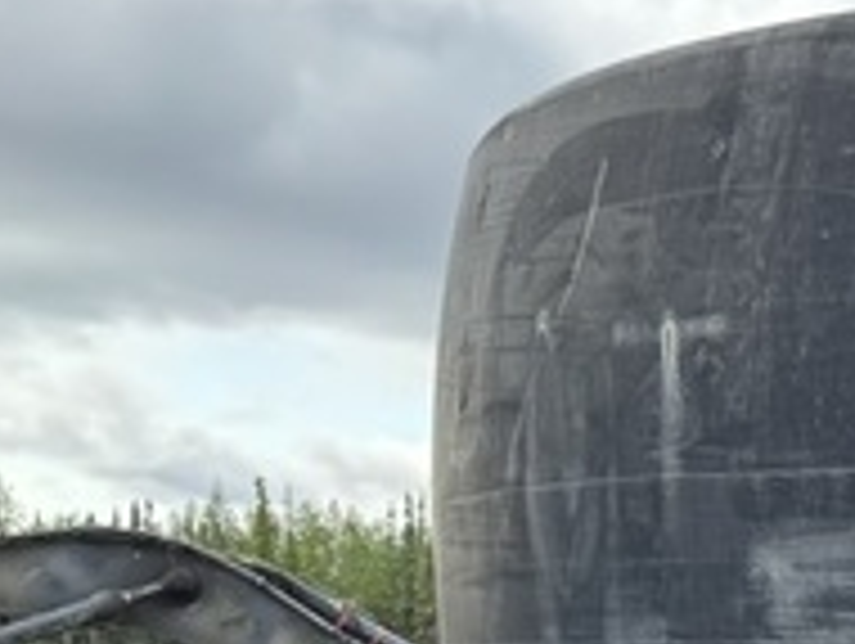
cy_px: 1157
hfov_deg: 15.7
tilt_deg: -9.3
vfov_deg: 13.2
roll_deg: -1.0
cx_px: 1674
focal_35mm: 101
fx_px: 2498
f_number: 1.78
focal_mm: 6.76
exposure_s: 1/756
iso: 80
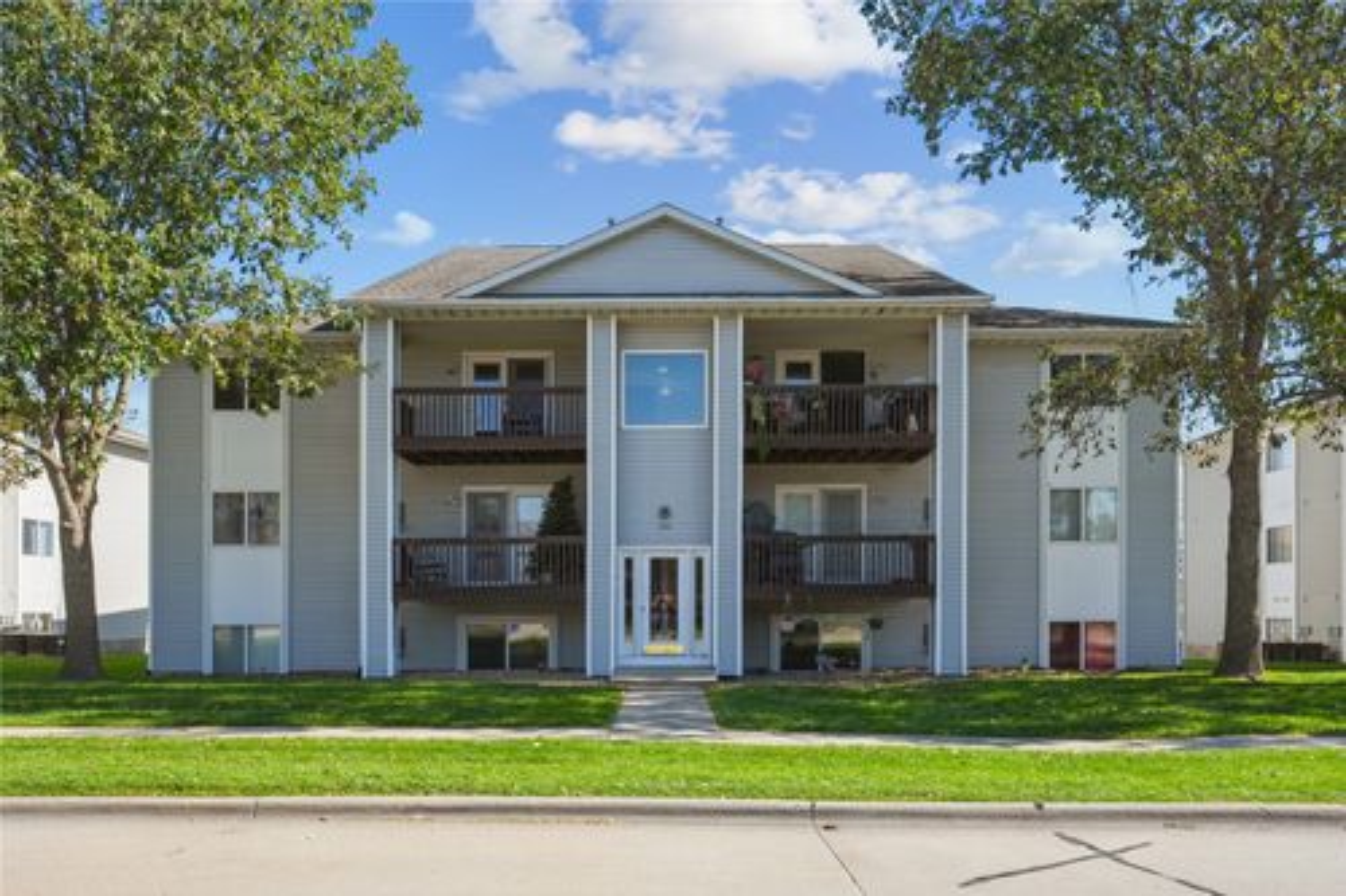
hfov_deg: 69.4
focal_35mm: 26
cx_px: 673
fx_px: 972
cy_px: 448
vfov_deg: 49.5
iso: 640
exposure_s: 1/35
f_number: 8
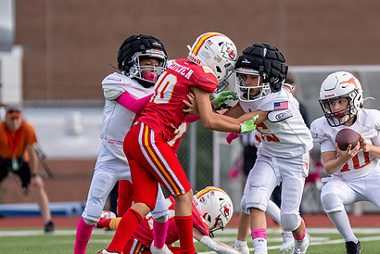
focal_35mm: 451
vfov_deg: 3.1
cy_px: 150
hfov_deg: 4.6
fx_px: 4764
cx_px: 300
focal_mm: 200
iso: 320
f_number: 2.8
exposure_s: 1/2500
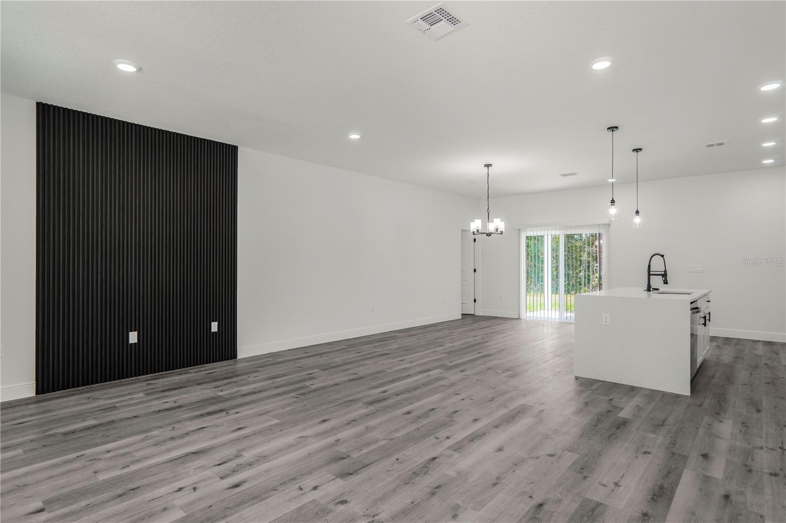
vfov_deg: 67.3
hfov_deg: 90.0
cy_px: 262
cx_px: 393
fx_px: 393
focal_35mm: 18
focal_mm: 12
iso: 100
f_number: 3.2
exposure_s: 1/80
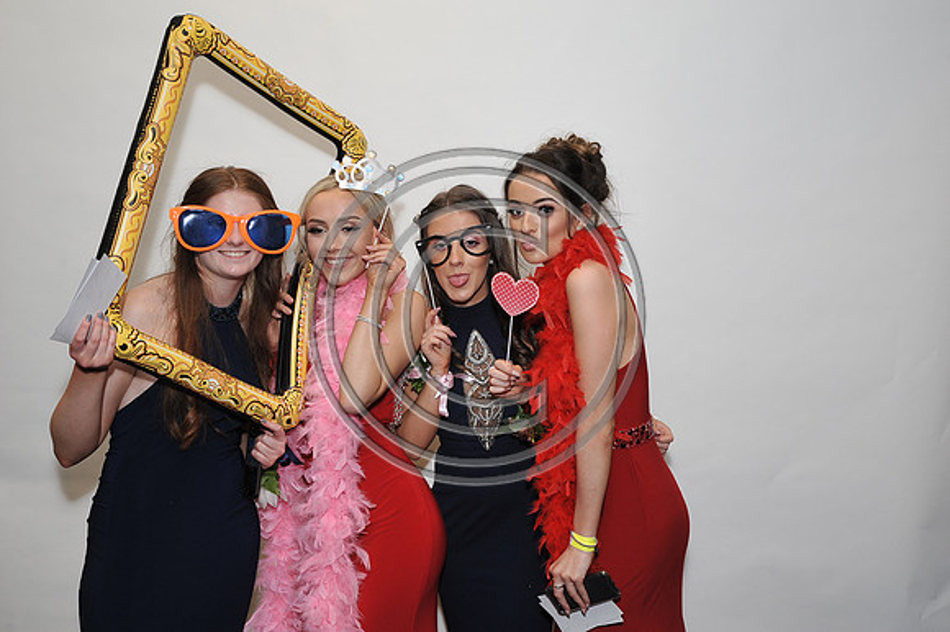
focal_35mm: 42
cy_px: 316
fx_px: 1108
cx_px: 475
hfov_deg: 46.4
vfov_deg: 31.9
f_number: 6.3
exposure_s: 1/60
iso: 800
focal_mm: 42
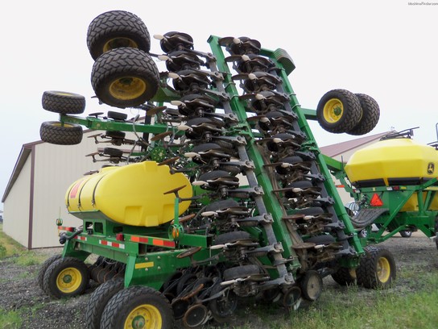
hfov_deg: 63.4
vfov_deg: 49.7
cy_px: 164
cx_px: 219
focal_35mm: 28
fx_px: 354
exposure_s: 1/80
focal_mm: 5.1
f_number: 3.9
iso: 64
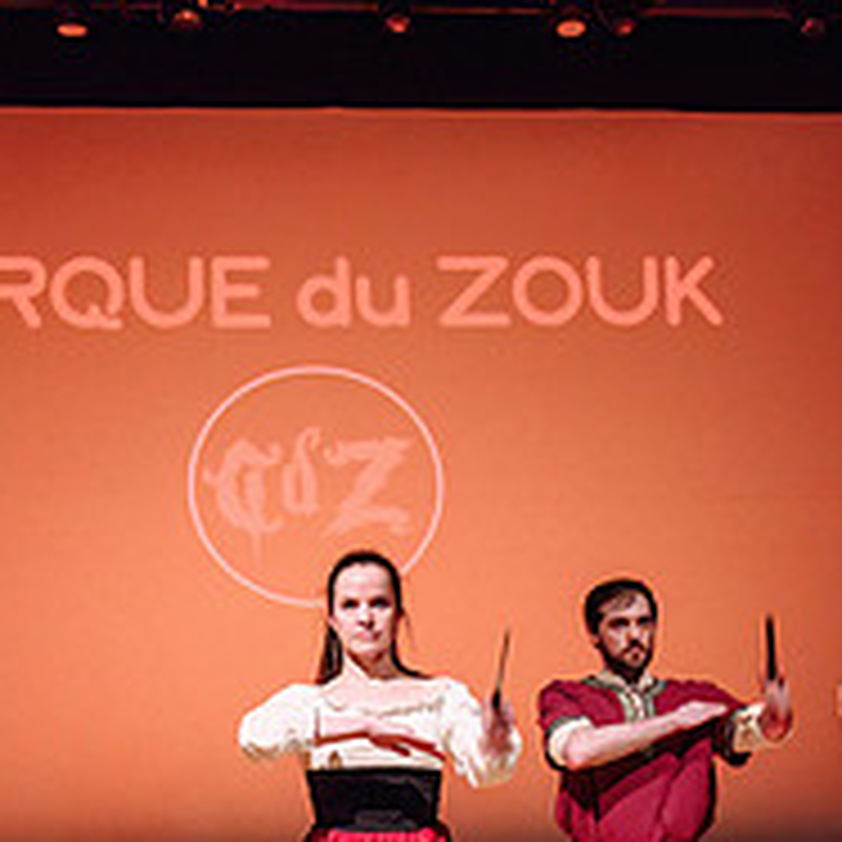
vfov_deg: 23.6
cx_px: 475
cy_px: 701
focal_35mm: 72
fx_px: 1981
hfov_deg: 24.0
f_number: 2.8
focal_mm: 25.5
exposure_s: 1/200
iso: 1600
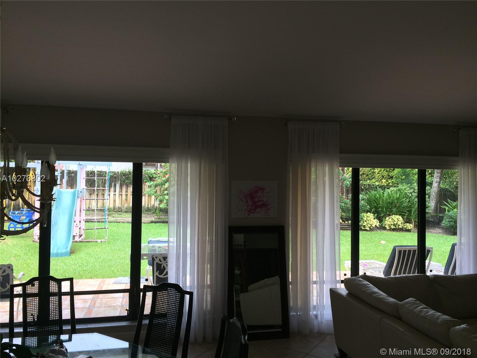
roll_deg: +0.9
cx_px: 238
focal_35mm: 29
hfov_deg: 61.7
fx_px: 400
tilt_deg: +0.0
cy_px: 179
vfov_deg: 48.2
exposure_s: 1/120
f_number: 2.2
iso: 64
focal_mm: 4.15
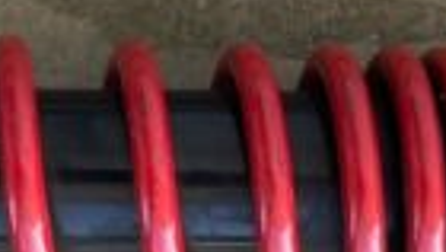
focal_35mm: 121
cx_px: 223
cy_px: 64
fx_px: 1432
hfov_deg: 17.7
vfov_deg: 10.0
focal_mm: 5.1
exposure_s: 1/219
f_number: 1.6
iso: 32
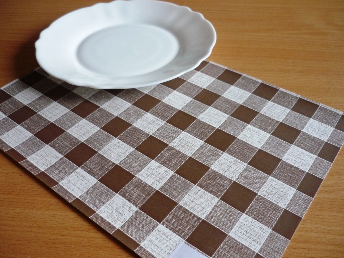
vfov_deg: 42.9
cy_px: 129
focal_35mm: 33
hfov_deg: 55.4
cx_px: 172
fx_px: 328
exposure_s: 1/30
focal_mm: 5.5
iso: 320
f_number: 2.8
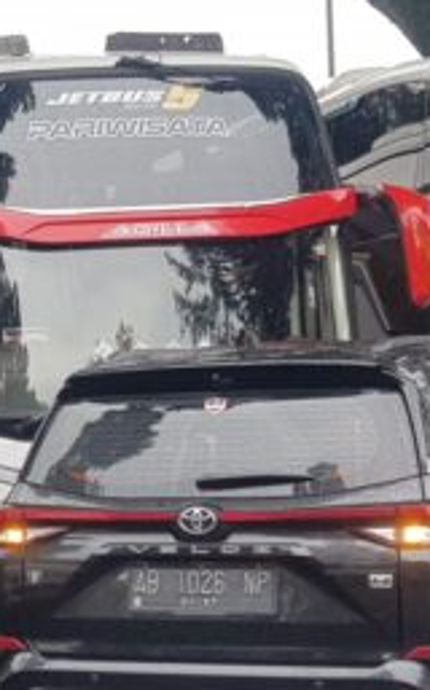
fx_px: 2068
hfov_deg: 11.4
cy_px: 395
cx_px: -185
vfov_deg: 18.9
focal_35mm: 110
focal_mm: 4.3
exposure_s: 1/127
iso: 40
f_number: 1.7
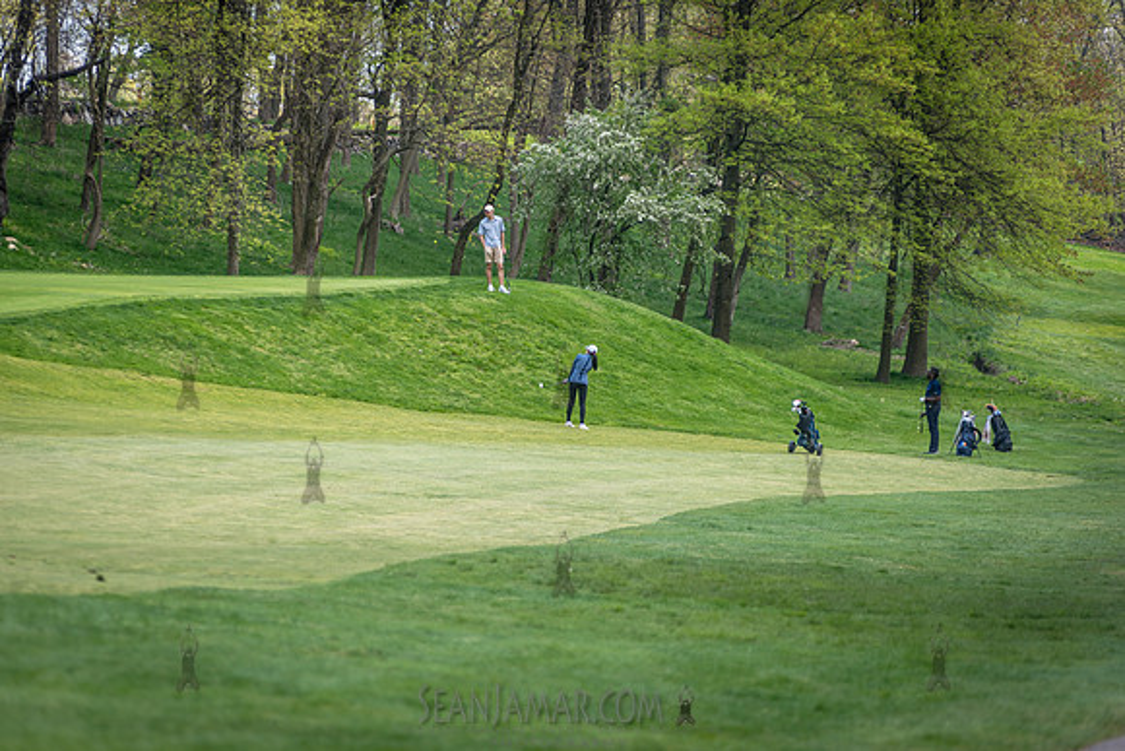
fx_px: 6251
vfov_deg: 6.9
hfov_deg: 10.3
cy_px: 376
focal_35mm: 200
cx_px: 562
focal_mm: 200
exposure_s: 1/640
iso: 100
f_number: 3.5
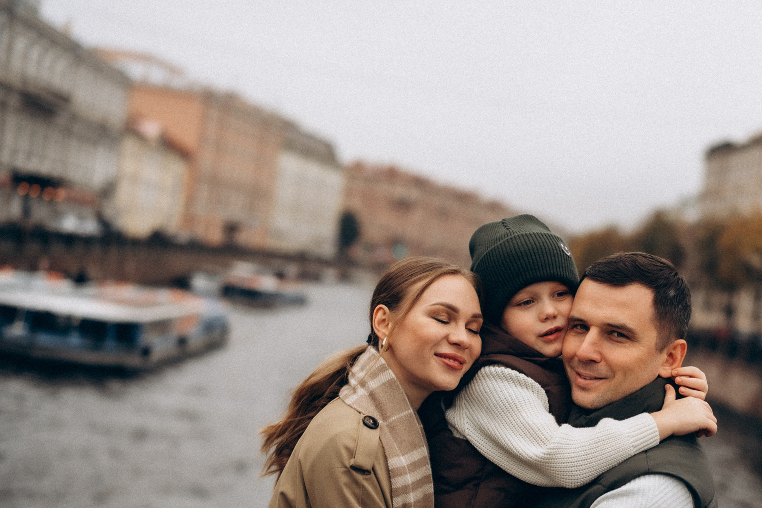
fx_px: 1185
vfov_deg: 23.9
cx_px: 576
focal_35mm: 56
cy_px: 387
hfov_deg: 34.8
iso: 800
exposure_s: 1/6400
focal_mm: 35
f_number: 1.4
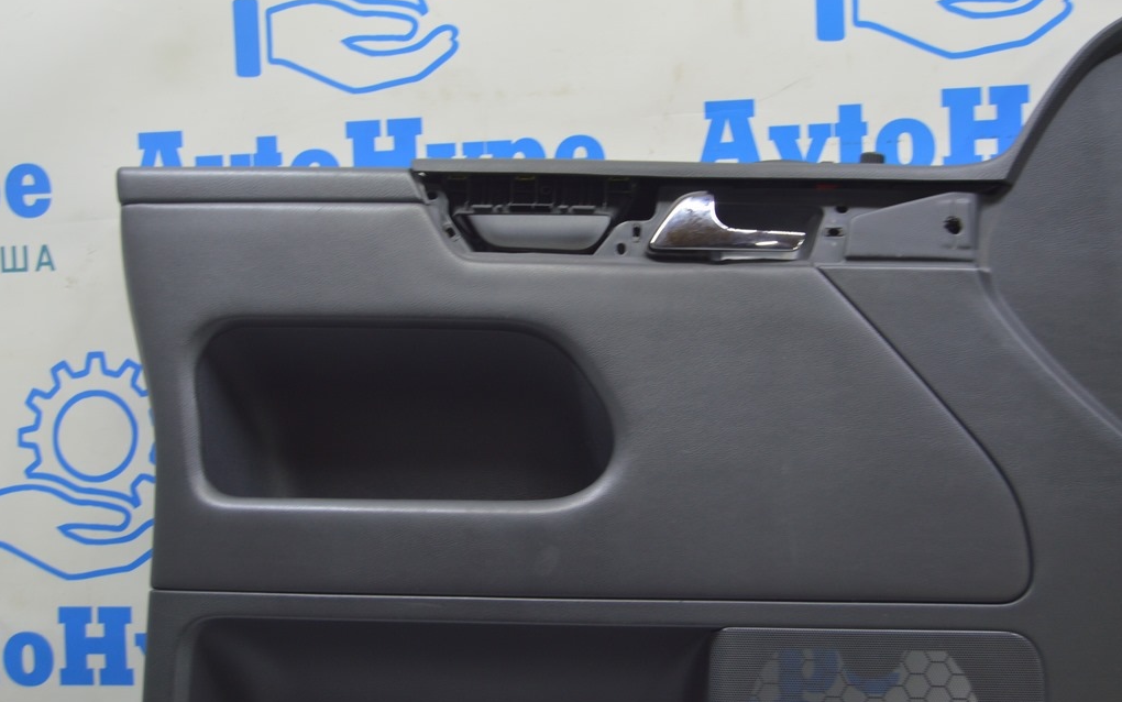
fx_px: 1407
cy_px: 343
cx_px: 561
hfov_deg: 43.5
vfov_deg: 28.0
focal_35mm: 46
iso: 400
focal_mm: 30
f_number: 5.6
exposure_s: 1/20
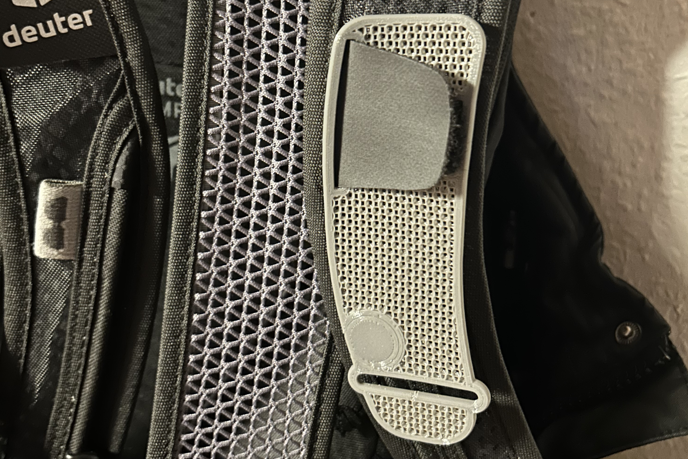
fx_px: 707
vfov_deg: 35.6
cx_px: 340
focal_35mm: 37
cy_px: 150
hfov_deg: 51.9
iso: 640
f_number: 1.5
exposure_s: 1/12
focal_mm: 5.7
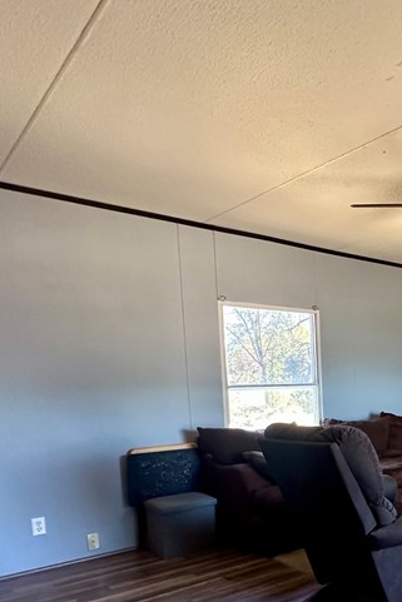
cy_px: 423
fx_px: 519
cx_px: 447
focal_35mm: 31
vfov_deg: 58.3
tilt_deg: -4.6
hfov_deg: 35.8
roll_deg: +0.4
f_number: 2.2
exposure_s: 1/60
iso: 320
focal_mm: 2.22
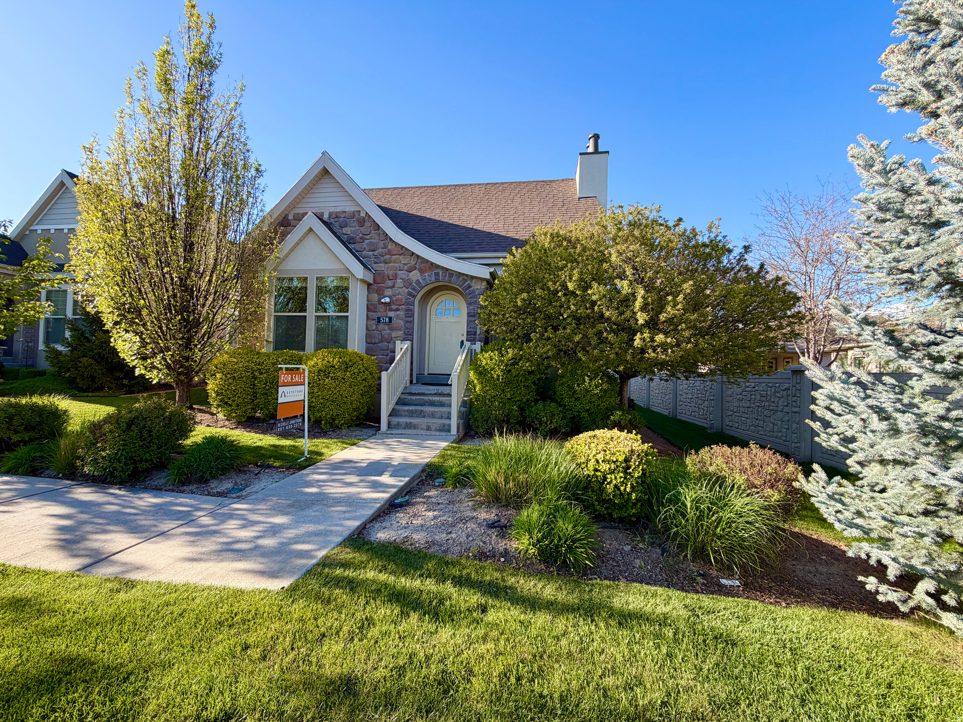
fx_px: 389
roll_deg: -1.5
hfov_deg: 102.1
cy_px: 361
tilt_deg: +1.5
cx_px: 482
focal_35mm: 14
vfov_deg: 85.7
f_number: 2.2
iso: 50
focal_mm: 2.22
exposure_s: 1/502
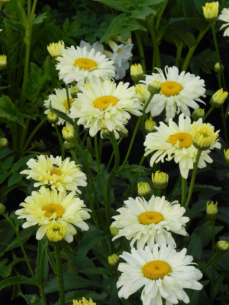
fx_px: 1270
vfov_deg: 13.7
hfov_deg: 10.3
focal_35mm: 144
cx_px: 114
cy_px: 152
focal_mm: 25.7
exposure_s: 1/30
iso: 160
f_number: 5
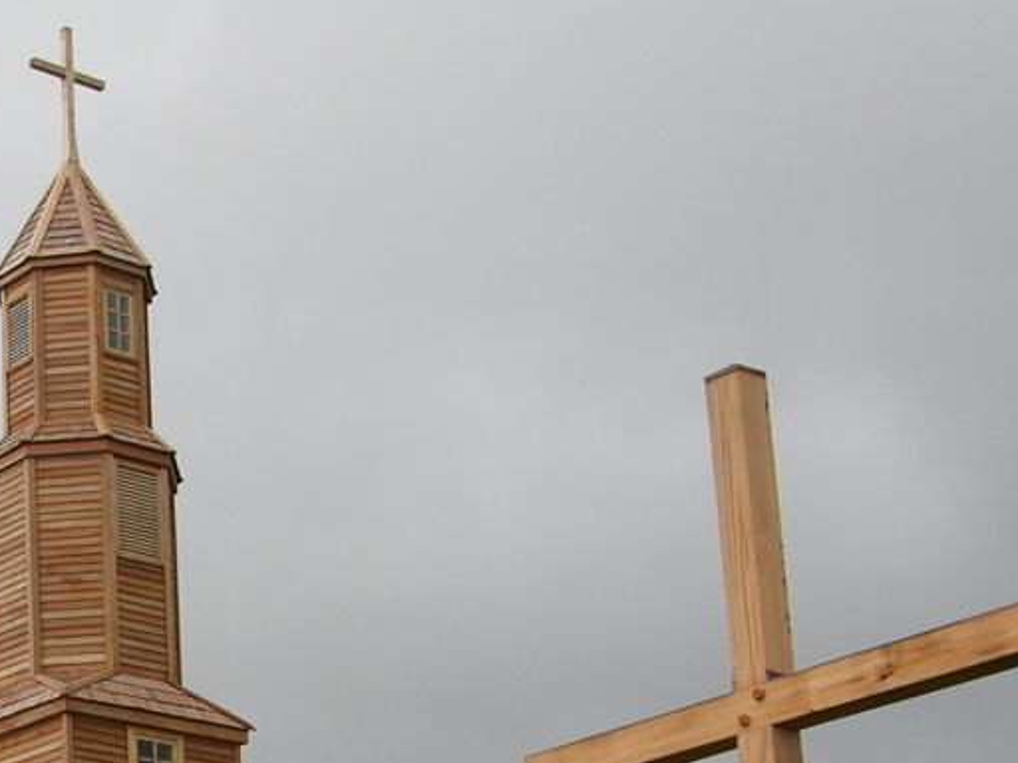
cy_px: 829
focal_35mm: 82
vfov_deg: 17.4
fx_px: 2411
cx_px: -14
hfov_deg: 22.8
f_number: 4
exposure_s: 1/98.4
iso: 50
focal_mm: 8.9
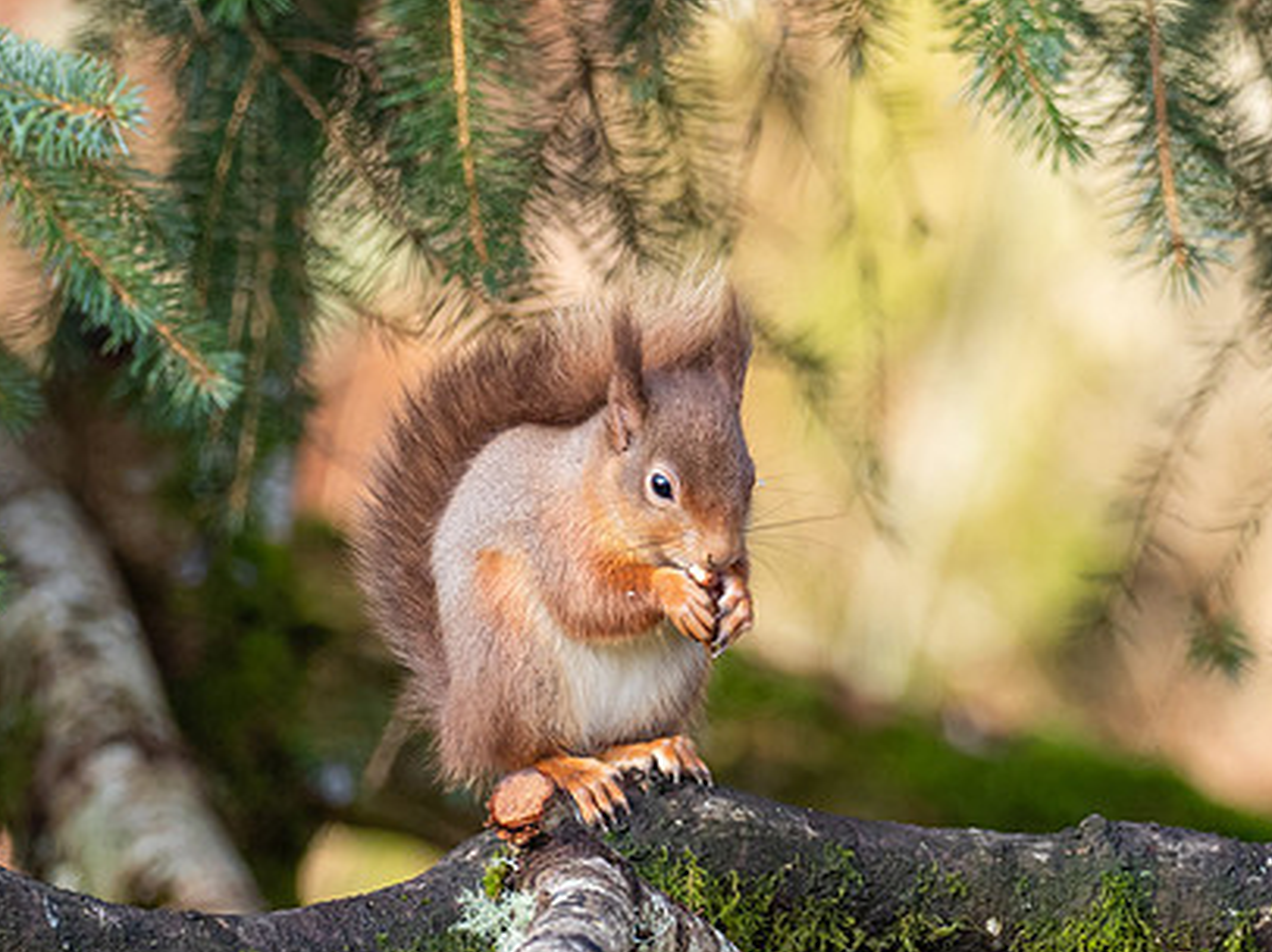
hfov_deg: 1.4
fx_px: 52442
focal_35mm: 1428
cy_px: 543
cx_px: 677
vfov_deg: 1.0
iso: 400
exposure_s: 1/250
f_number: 4.5
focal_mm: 300
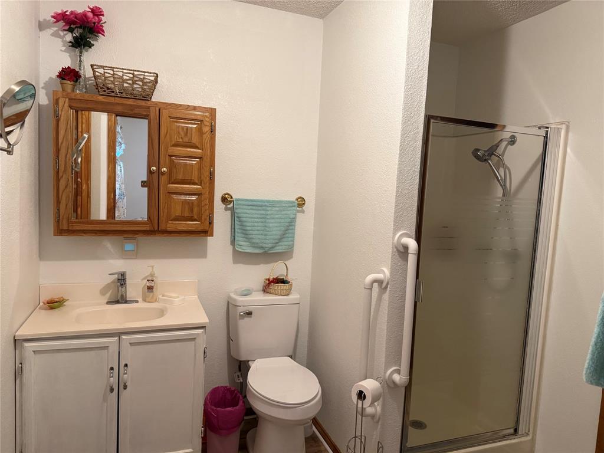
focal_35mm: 24
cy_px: 226
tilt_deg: -4.9
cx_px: 302
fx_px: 419
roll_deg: -3.9
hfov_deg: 71.6
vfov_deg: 56.8
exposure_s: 1/60
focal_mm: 6.76
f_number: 1.78
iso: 400
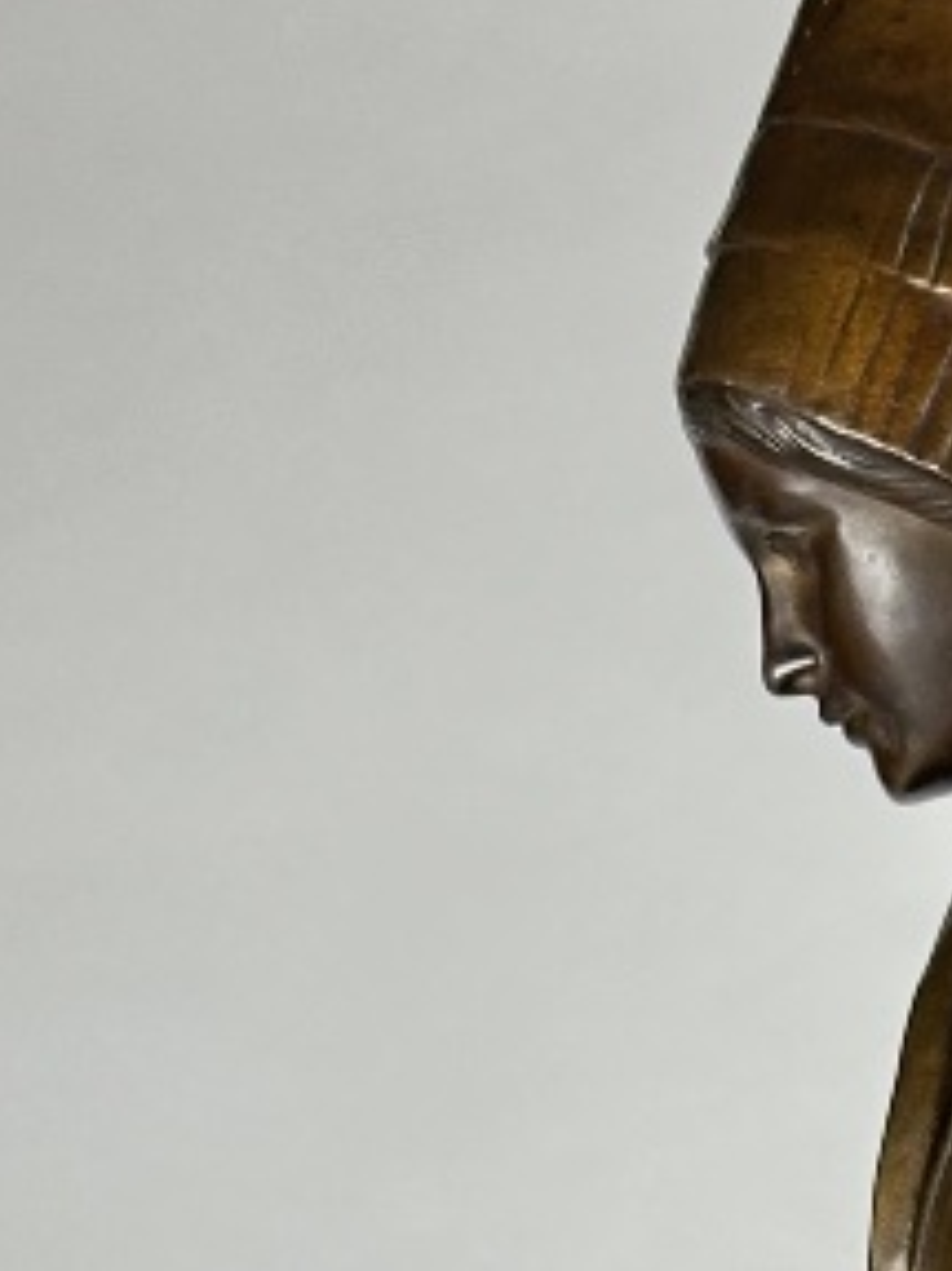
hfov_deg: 7.3
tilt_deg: +1.5
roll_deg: -1.7
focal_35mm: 201
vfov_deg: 9.4
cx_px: 1129
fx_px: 7376
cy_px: 2241
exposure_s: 1/50
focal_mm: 6.86
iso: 80
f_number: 1.78
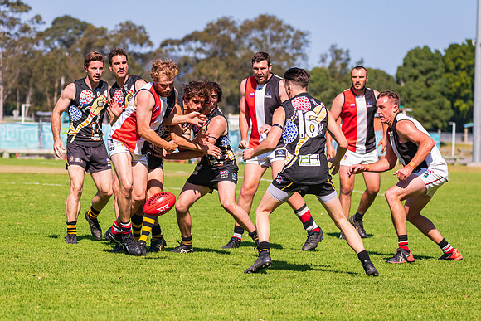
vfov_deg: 7.2
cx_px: 207
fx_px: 2557
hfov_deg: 10.7
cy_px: 165
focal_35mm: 191
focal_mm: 150
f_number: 6.3
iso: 800
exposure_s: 1/3200
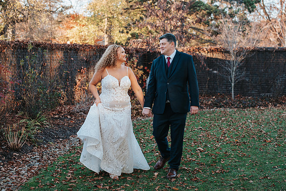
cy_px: 103
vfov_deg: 25.0
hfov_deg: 36.7
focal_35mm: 54
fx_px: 431
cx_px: 155
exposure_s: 1/500
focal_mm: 50
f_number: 3.2
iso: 900
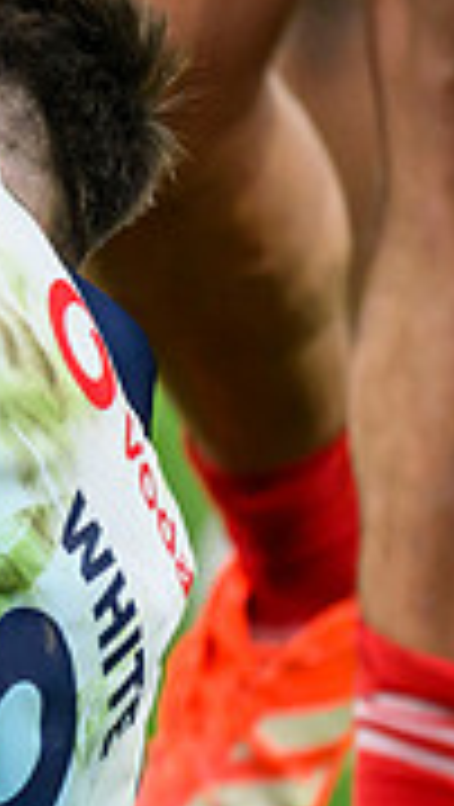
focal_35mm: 1922
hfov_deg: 0.6
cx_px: -1284
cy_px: -85
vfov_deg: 1.1
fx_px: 41037
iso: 3200
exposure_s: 1/2000
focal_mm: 400
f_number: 2.8
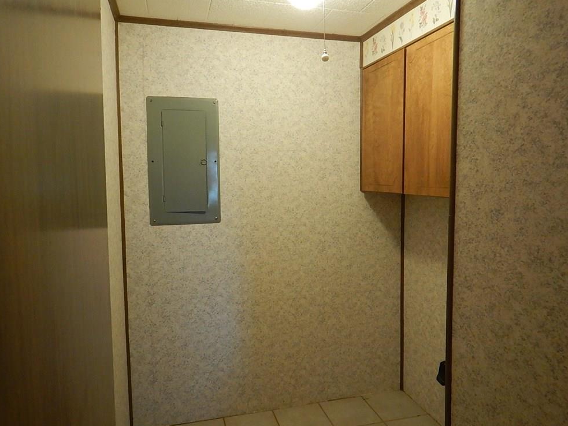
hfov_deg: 69.4
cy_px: 209
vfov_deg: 54.9
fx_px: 410
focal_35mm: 25
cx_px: 283
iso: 400
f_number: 2.8
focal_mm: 4.3
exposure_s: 1/30
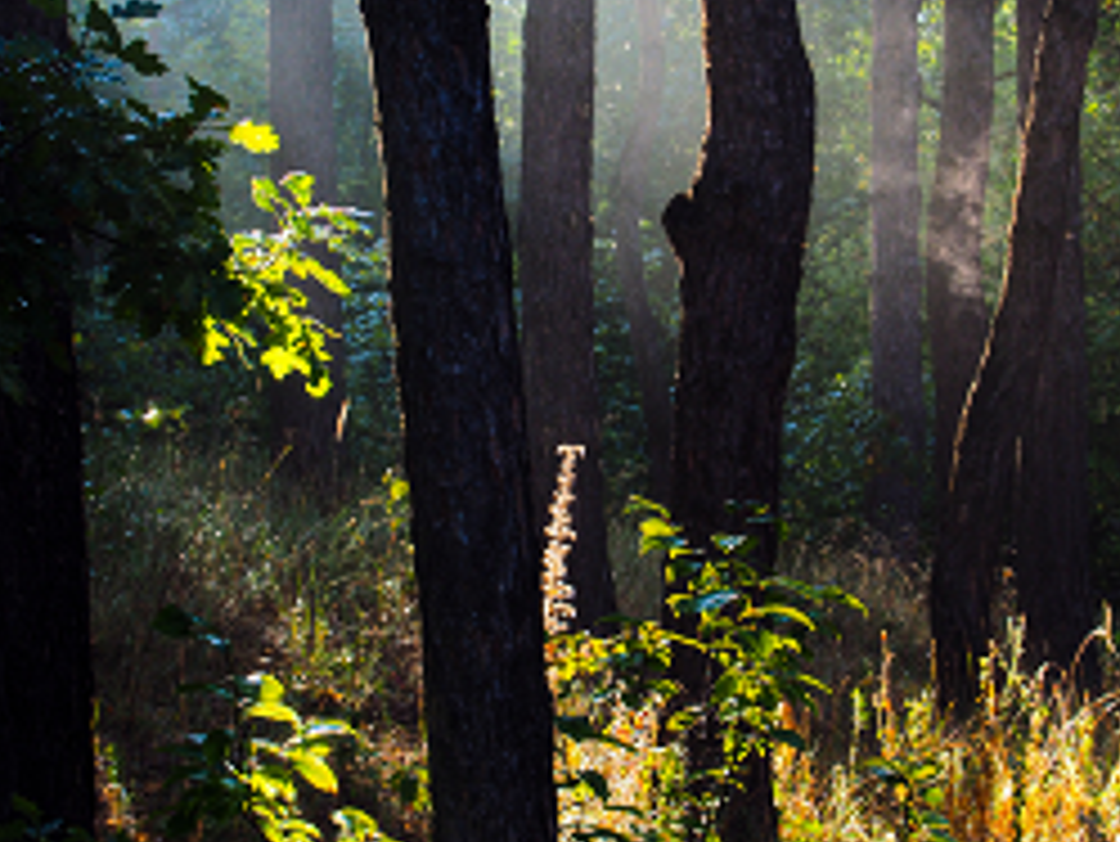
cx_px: 585
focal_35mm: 107
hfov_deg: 18.4
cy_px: 407
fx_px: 3464
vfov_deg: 13.8
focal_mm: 38
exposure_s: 1/60
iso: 400
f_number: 10
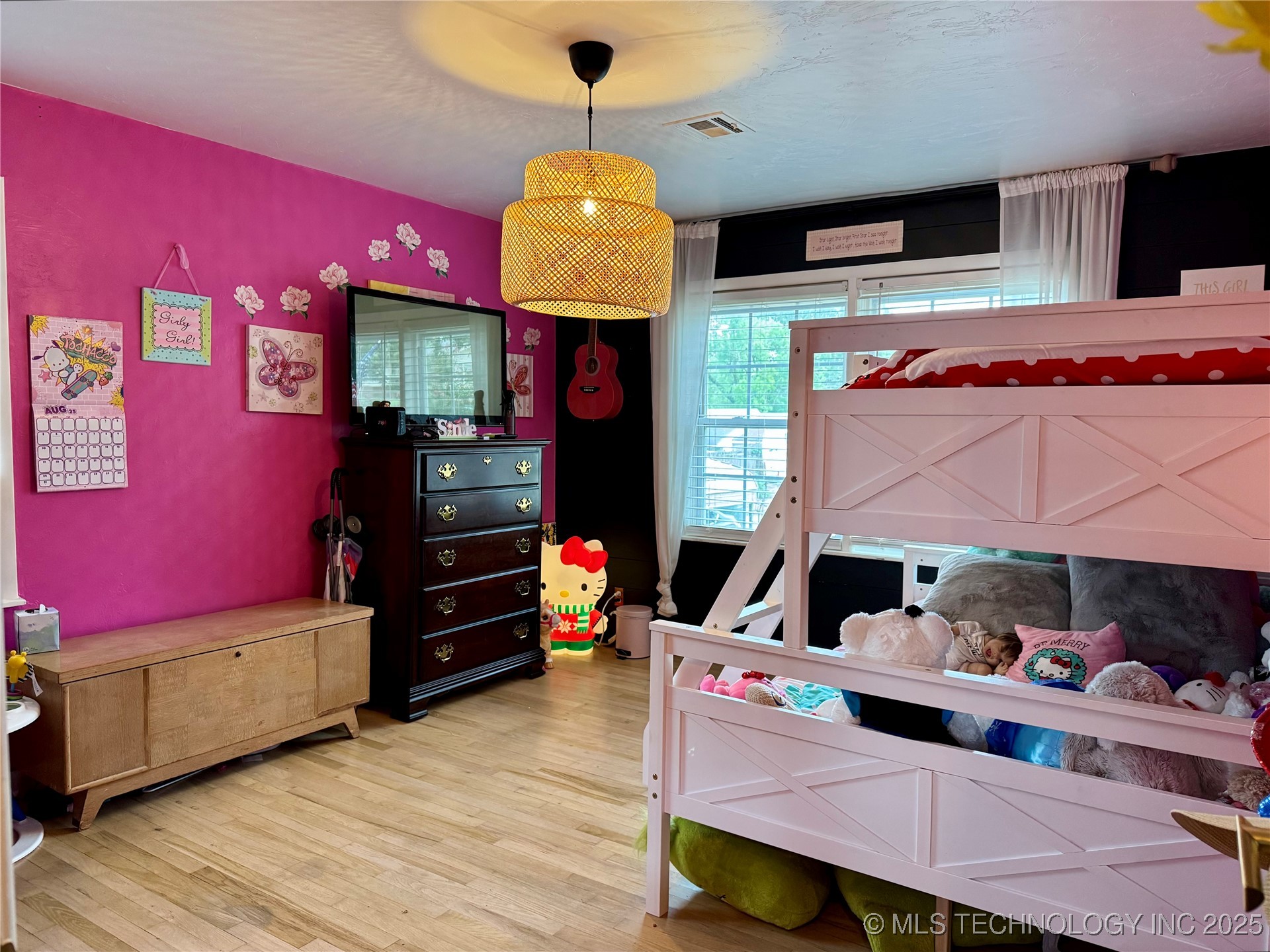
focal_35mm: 24
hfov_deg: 71.6
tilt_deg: -4.2
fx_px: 881
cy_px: 476
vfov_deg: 56.8
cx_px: 635
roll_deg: -1.8
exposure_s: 1/60
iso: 400
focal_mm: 6.76
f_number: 1.78
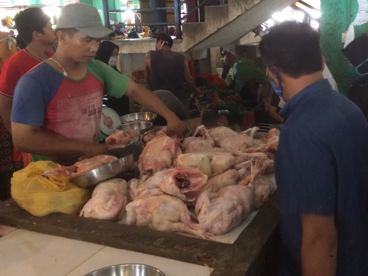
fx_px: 404
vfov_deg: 37.5
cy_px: 104
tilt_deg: -10.6
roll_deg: -0.9
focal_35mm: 38
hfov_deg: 48.7
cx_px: 222
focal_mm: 4.15
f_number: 2.2
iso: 320
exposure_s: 1/17
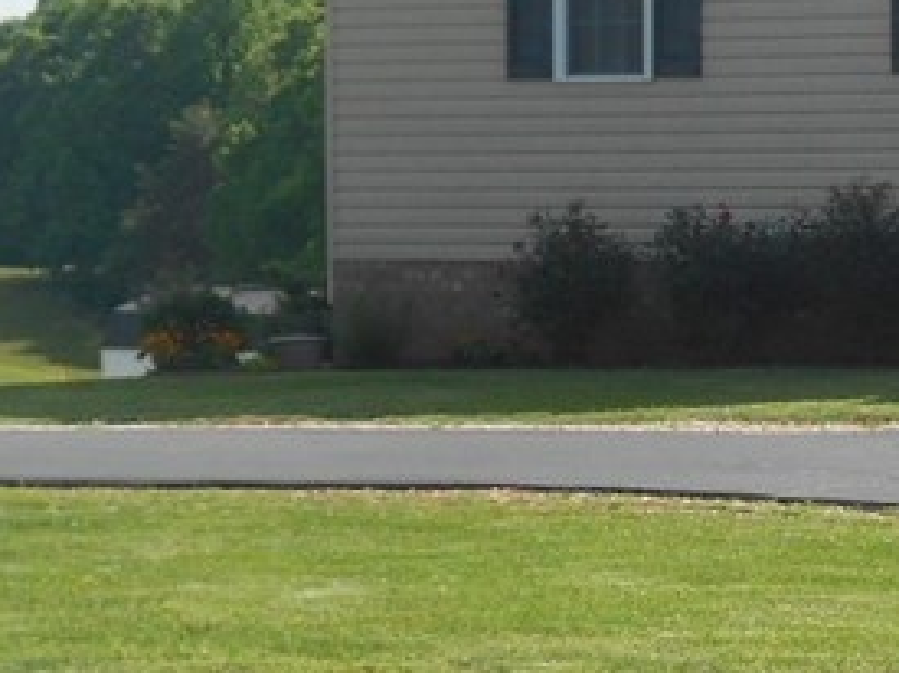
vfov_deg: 9.3
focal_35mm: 160
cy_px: 448
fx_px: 4153
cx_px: 1118
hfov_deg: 12.0
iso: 80
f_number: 4.2
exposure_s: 1/640
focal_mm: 7.7
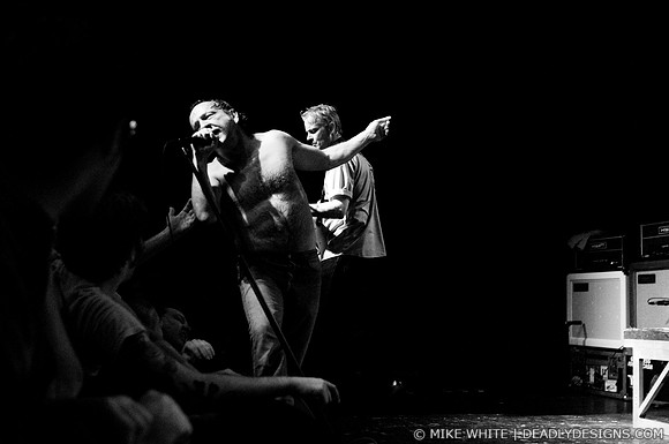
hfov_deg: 43.7
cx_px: 334
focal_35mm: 45
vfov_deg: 29.8
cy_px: 222
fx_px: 835
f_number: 3.2
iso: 1000
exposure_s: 1/320
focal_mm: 30
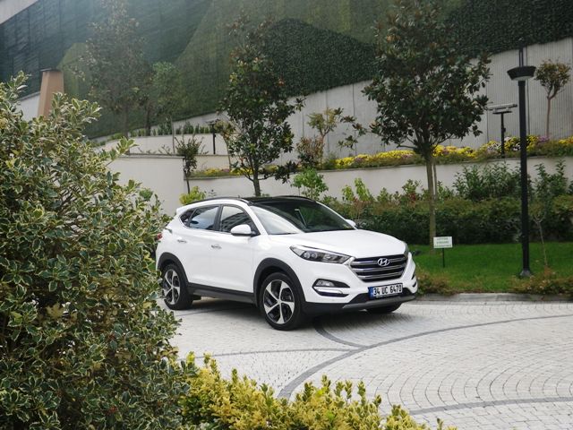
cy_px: 215
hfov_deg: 44.8
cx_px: 286
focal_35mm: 42
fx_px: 695
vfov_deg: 34.3
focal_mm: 7.5
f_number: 4.2
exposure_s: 1/50
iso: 80
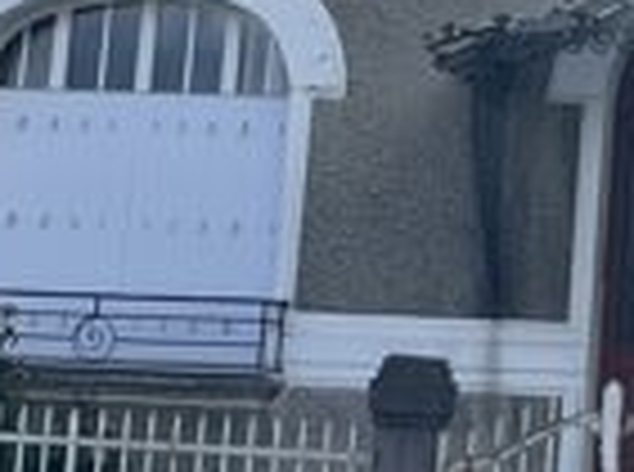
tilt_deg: +11.8
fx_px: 2704
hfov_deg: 13.1
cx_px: 742
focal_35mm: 148
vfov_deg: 9.7
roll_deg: -3.5
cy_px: -184
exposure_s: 1/3745
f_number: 1.6
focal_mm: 5.1
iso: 50
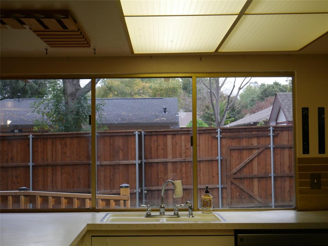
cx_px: 164
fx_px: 550
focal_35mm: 58
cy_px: 123
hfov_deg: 33.2
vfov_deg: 25.2
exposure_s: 1/60
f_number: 5.4
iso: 1000
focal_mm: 29
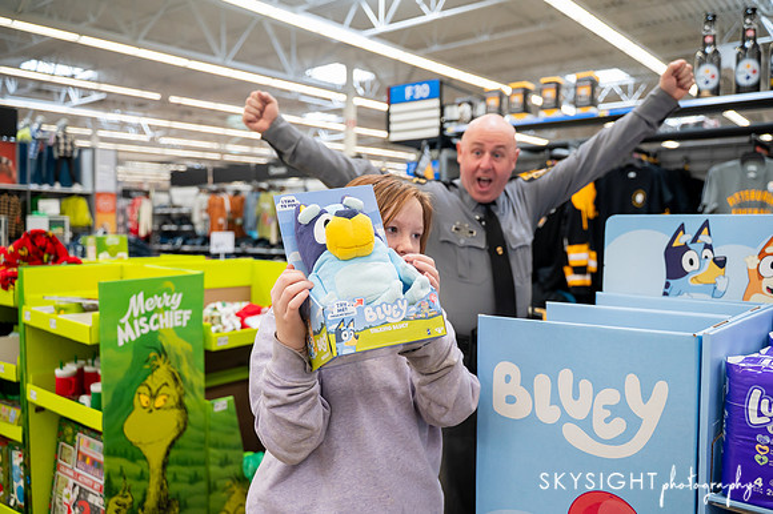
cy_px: 257
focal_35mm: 29
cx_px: 391
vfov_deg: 45.1
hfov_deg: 63.9
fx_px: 619
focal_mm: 28
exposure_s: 1/500
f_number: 2.8
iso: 2000
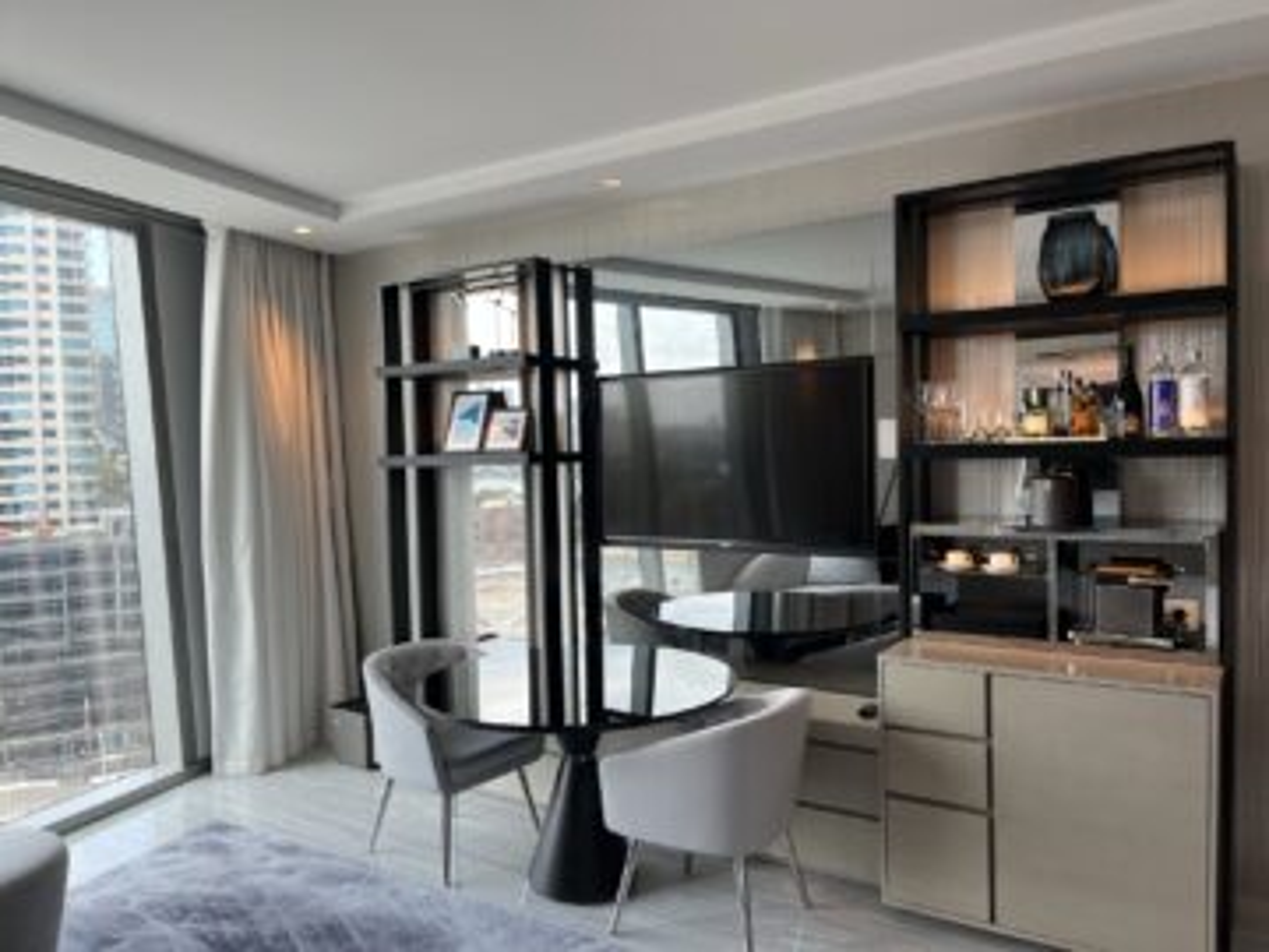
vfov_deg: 53.1
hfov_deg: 67.3
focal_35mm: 26
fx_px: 953
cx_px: 634
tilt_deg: -2.8
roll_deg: +1.3
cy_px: 476
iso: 40
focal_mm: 5.1
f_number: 1.6
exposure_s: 1/176
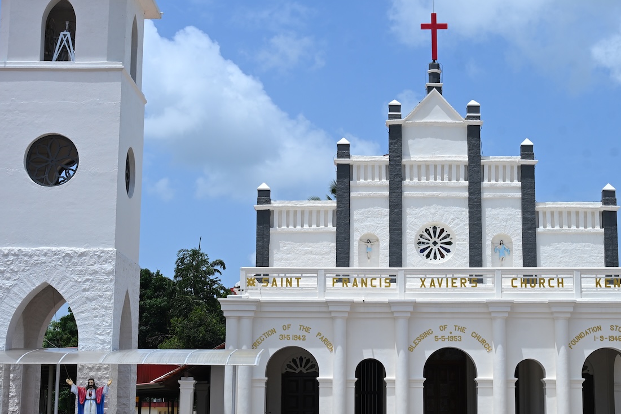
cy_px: 199
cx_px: 347
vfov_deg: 20.0
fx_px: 1173
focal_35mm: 68
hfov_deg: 29.6
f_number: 9
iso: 100
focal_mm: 39
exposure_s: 1/400
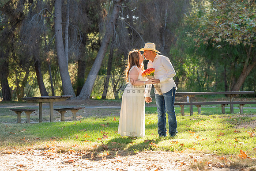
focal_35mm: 129
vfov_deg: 10.6
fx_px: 919
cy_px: 71
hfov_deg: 15.9
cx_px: 128
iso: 200
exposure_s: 1/200
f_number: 4
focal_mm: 110
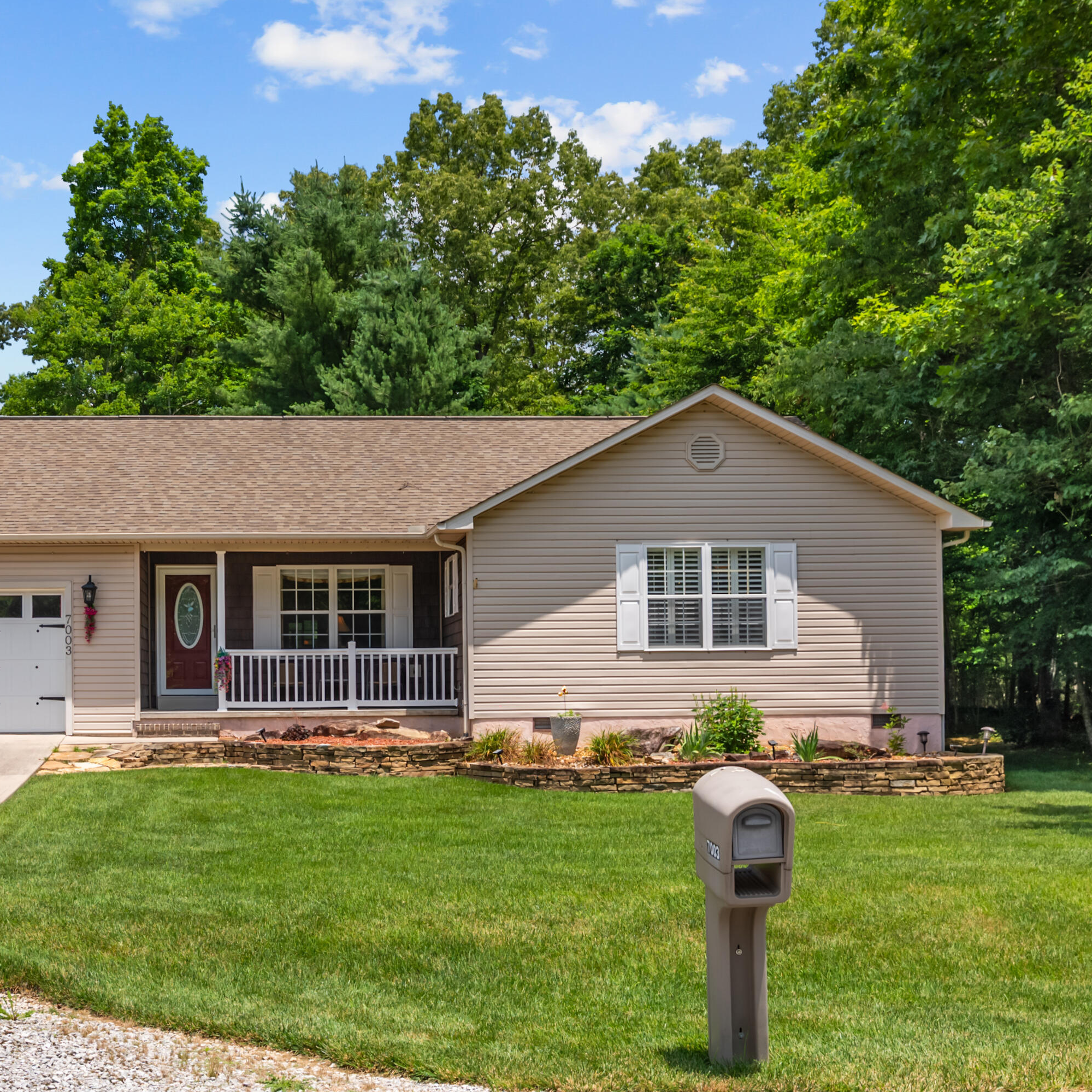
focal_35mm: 37
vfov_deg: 44.6
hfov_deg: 43.6
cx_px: 313
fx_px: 1330
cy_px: 546
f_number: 5
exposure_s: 1/80
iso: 250
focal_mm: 29.2
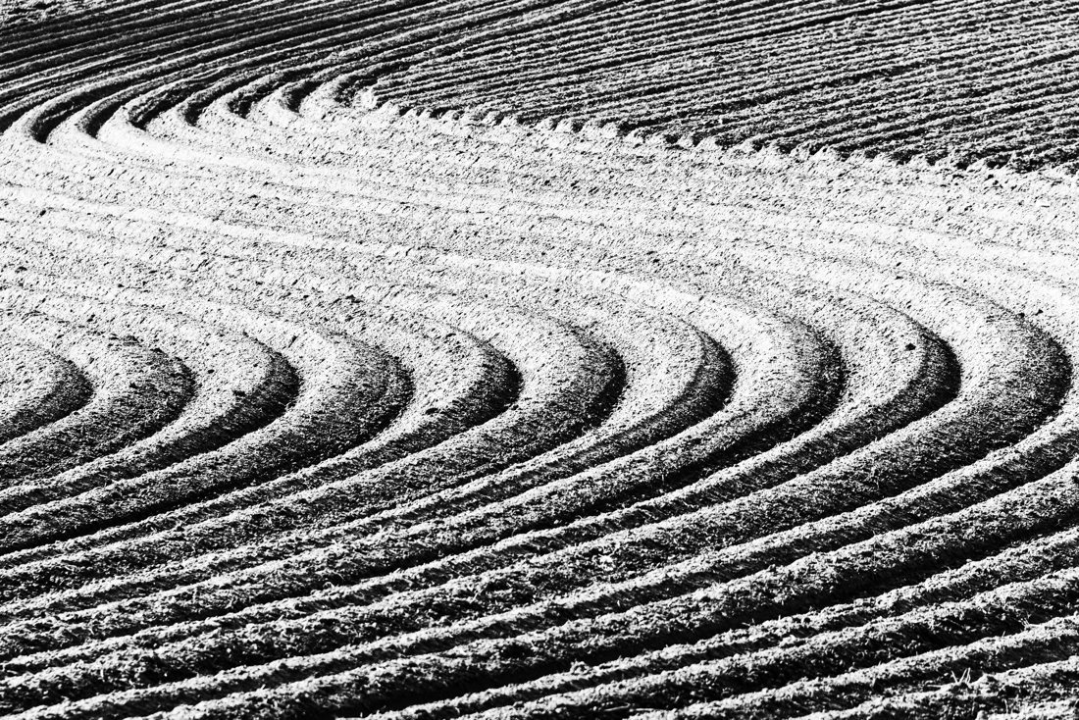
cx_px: 540
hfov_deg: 6.9
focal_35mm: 300
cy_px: 360
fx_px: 8993
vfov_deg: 4.6
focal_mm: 300
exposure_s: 1/320
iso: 640
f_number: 11
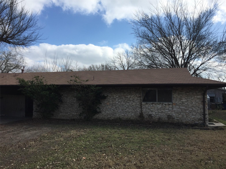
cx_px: 113
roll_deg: +1.7
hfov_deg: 61.7
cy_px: 84
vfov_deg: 48.2
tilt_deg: +6.5
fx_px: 189
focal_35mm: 29
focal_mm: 4.15
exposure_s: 1/1980
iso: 32
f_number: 2.2
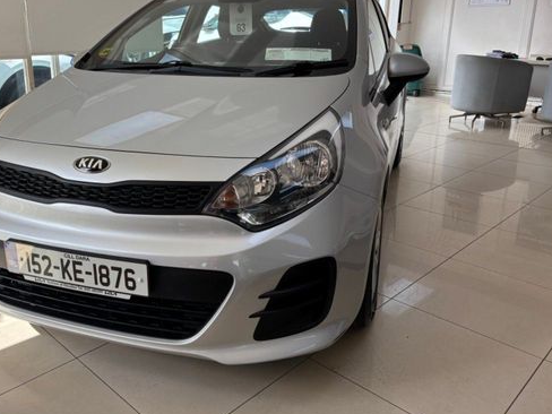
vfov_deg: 44.0
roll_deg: +0.0
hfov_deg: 56.5
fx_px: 510
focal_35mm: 32
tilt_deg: -16.1
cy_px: 178
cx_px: 232
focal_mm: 5.96
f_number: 1.6
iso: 50
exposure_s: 1/439
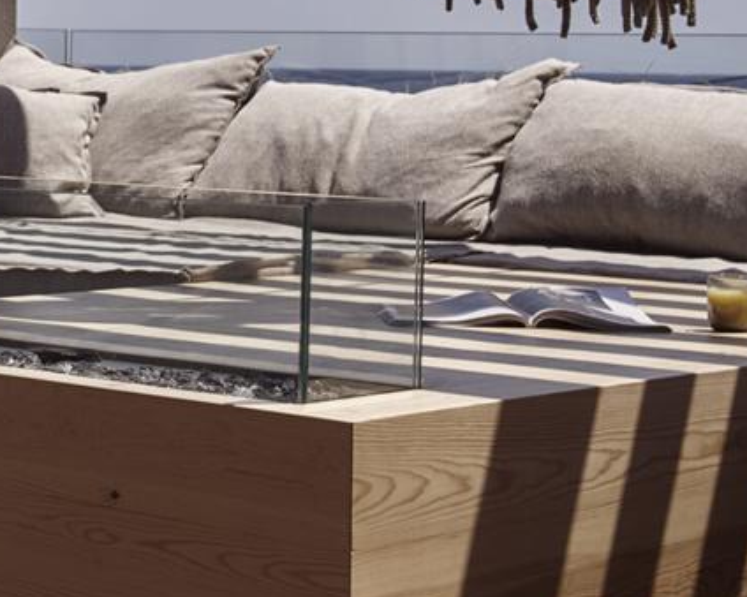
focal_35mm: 113
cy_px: 63
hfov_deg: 15.9
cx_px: -282
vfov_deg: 13.5
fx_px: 2498
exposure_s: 1/320
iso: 200
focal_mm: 34
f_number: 8
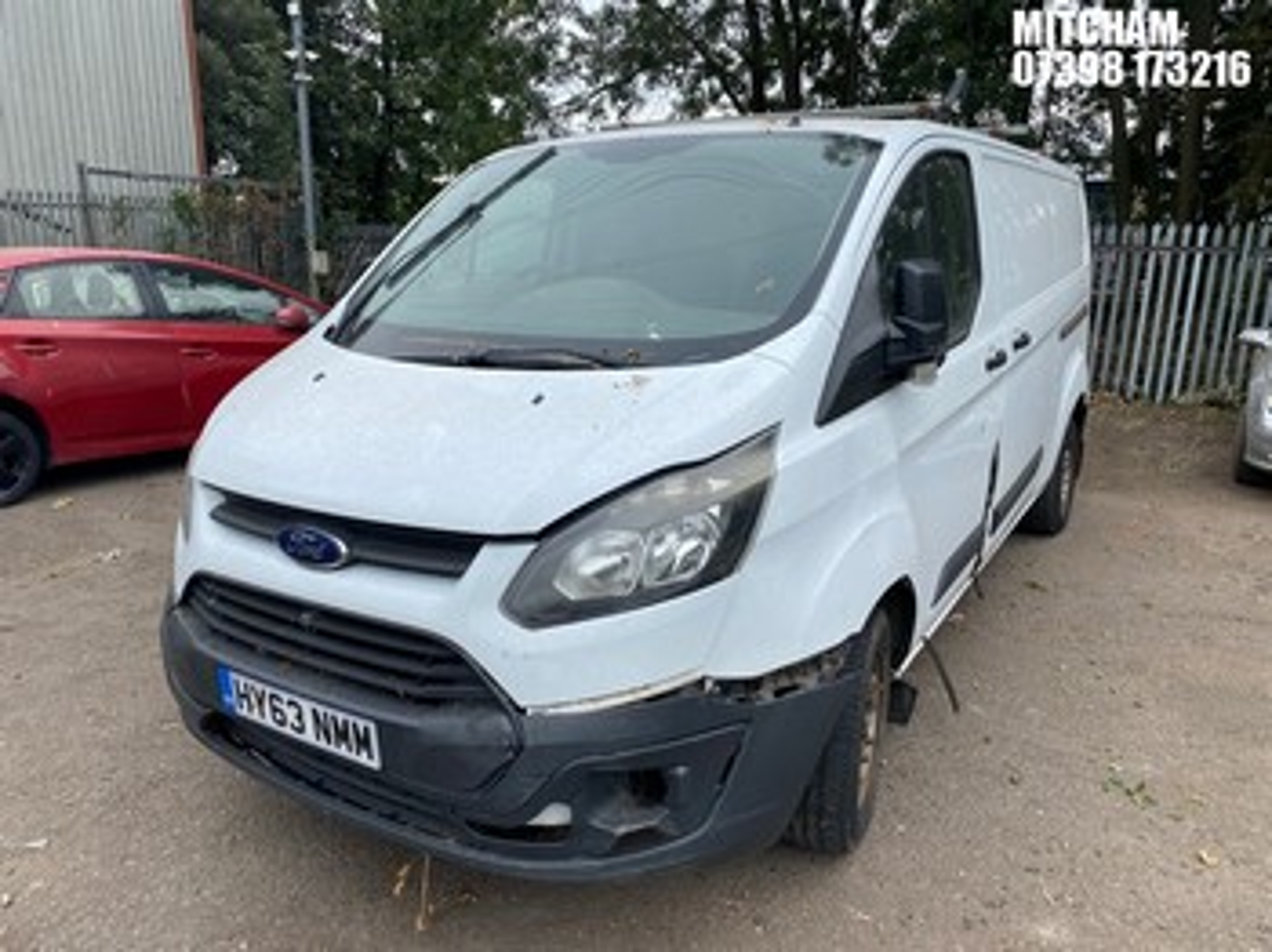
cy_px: 476
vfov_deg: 53.0
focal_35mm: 26
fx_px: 955
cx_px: 636
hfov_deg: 67.3
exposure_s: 1/1300
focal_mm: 4.25
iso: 32
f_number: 1.8
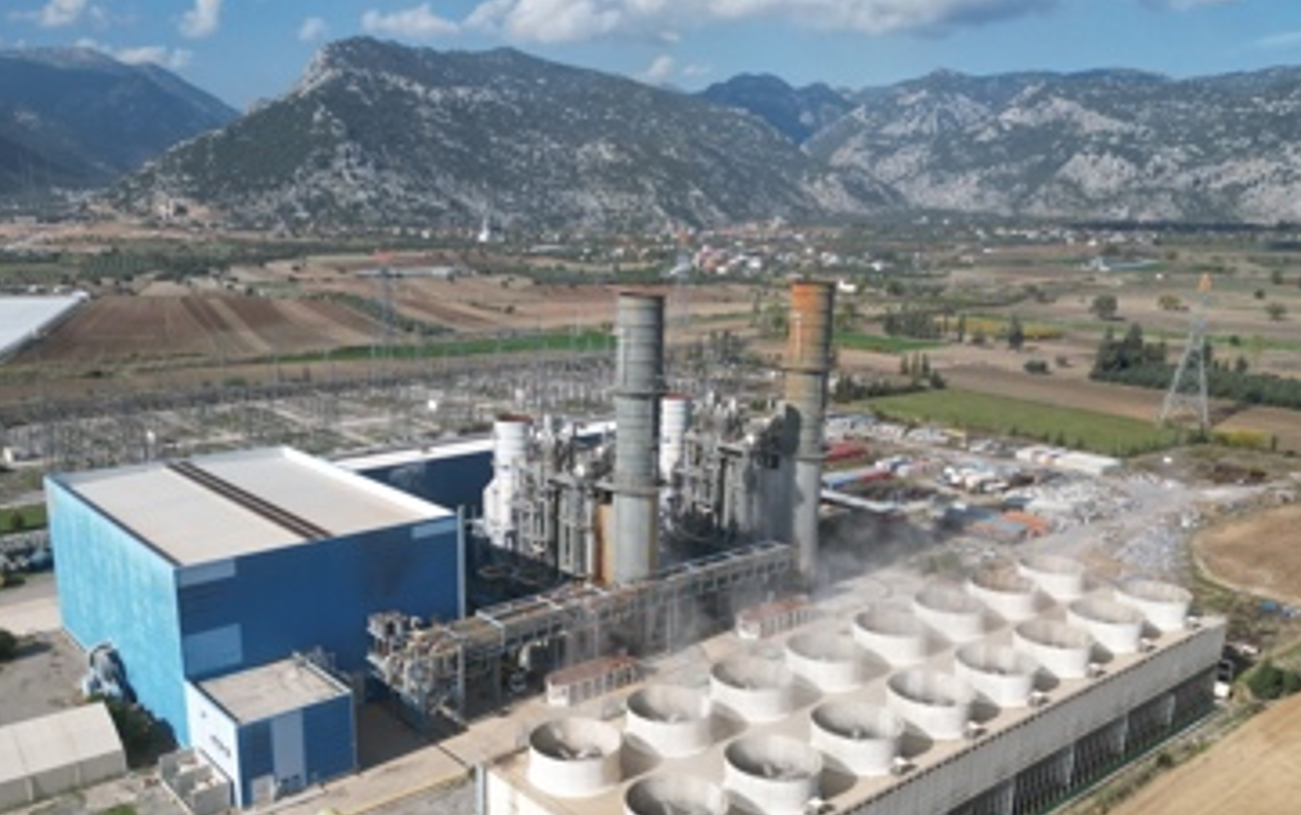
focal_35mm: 31
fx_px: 1100
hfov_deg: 61.0
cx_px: 577
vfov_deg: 40.3
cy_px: 519
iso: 130
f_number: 1.7
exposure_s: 1/4000
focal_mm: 6.72
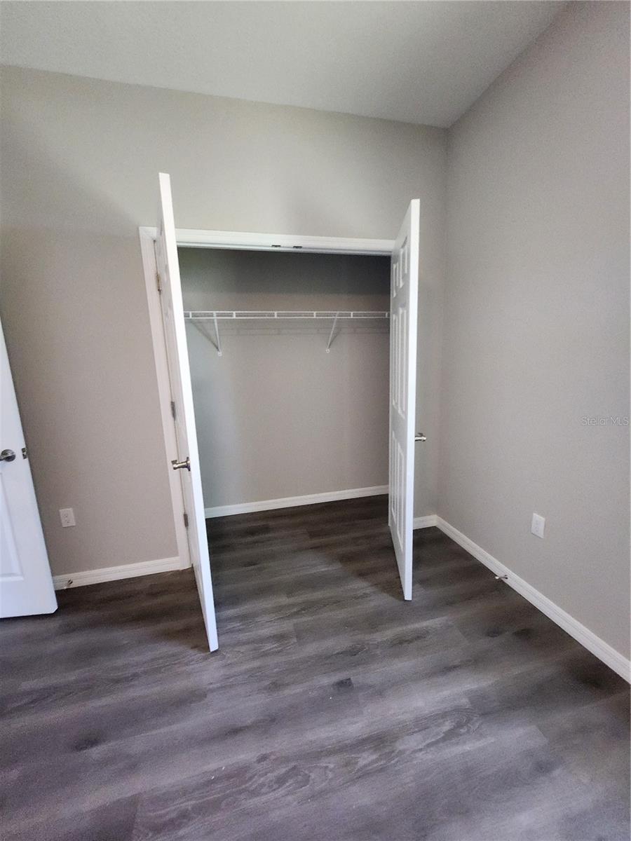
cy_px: 420
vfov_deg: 106.2
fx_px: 316
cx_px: 316
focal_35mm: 13
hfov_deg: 89.9
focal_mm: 1.74
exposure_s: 1/24
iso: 640
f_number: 2.2
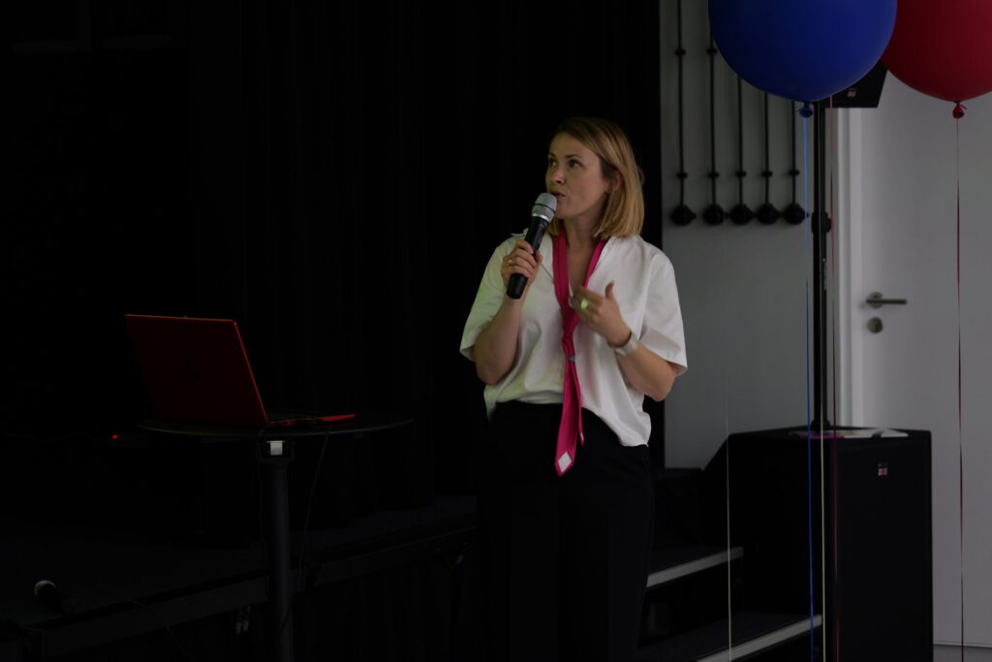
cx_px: 496
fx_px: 2894
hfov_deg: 19.5
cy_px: 331
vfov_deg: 13.0
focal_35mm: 105
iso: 800
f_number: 4
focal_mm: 105
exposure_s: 1/50
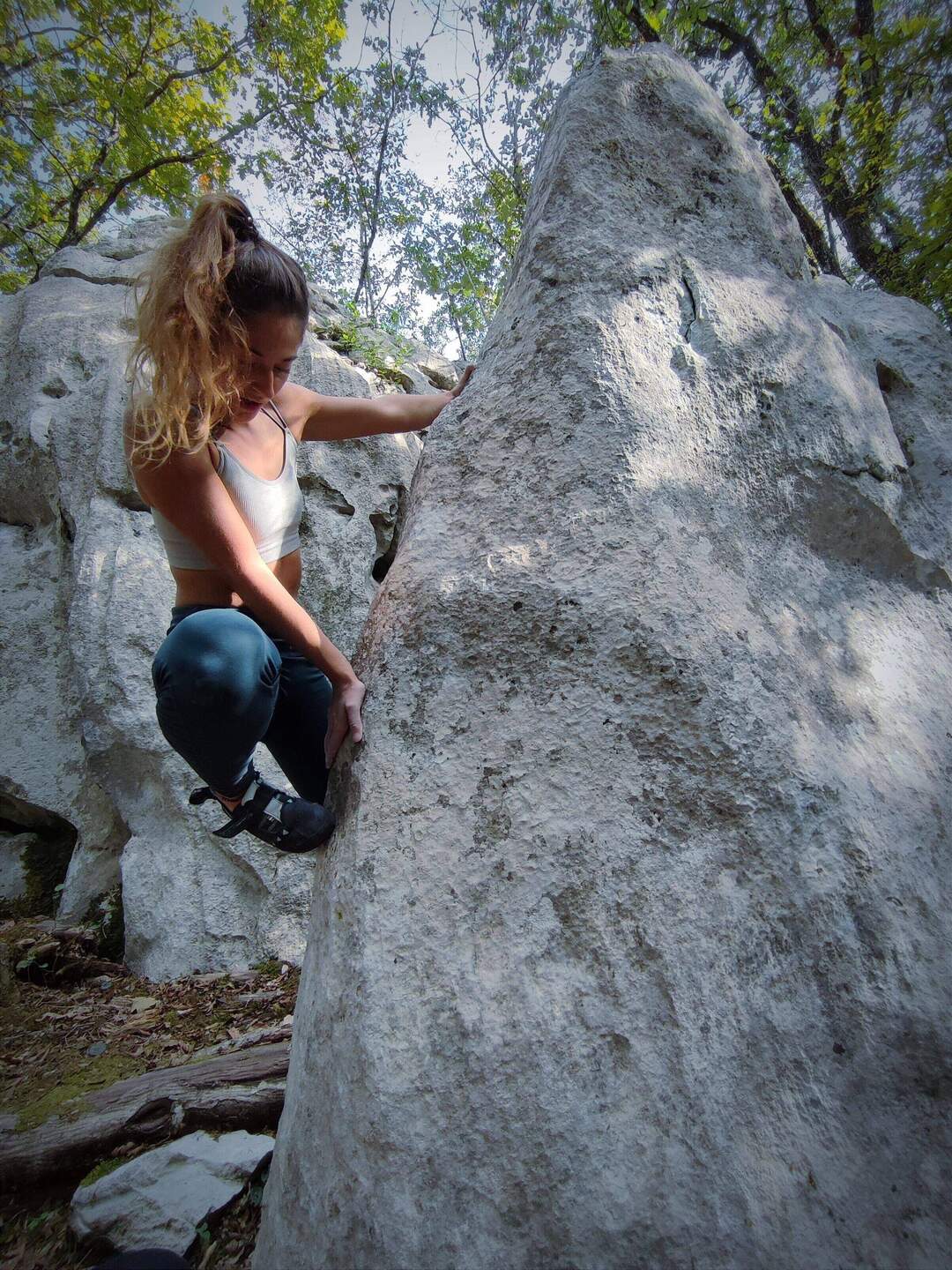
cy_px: 635
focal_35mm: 16
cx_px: 476
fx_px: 587
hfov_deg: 78.1
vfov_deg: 94.5
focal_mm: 1.65
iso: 50
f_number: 2.2
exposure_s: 1/150
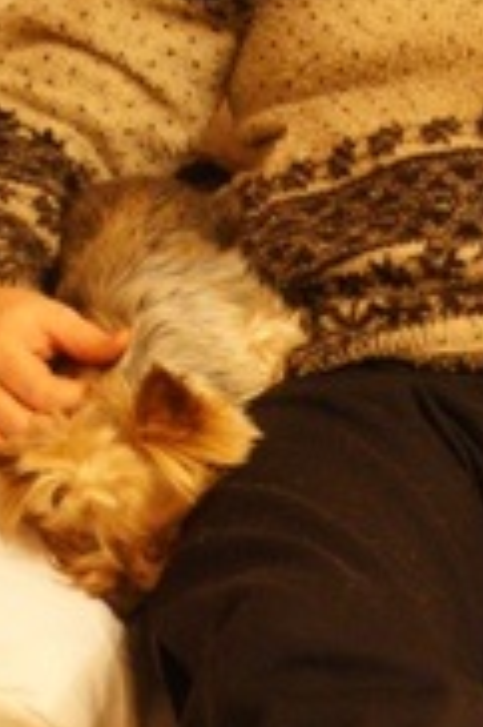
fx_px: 2238
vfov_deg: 18.3
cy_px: 172
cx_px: 523
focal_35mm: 111
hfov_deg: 12.1
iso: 400
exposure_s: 1/6
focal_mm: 28
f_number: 4.5
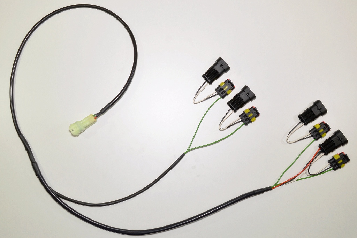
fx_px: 372
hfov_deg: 51.3
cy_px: 119
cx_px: 178
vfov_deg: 35.5
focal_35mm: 38
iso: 100
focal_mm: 25
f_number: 10
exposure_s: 1/60
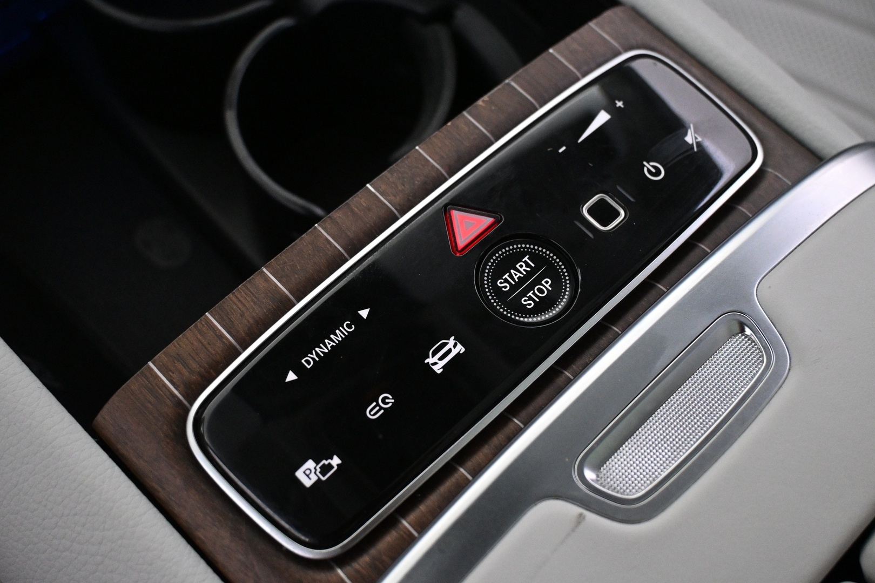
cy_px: 292
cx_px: 438
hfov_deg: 47.2
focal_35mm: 41
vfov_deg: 32.4
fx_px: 1003
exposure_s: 1/60
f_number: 4.5
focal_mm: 27.5
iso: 4000
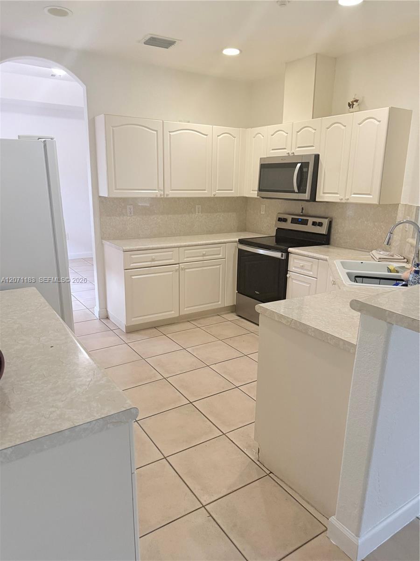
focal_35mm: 24
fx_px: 388
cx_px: 210
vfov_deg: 71.6
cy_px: 280
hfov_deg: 56.8
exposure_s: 1/60
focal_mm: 6.76
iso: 250
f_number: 1.78
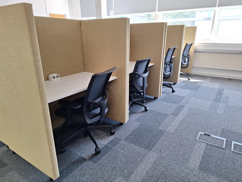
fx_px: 161
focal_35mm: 23
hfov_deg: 73.9
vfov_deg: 58.9
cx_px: 121
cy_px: 91
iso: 50
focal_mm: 5.54
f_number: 1.8
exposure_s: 1/50
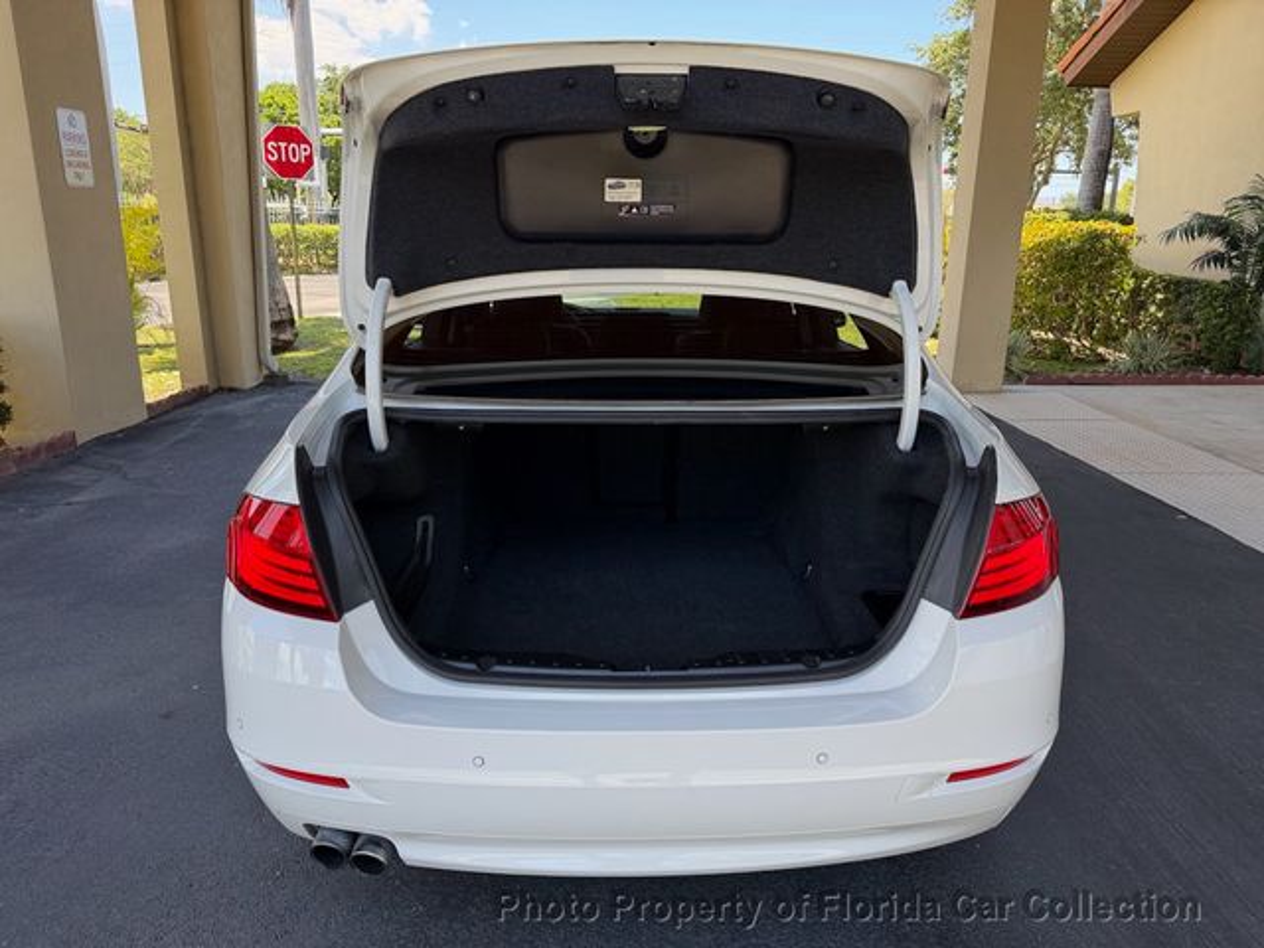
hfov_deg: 71.6
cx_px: 632
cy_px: 474
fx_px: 876
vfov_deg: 56.8
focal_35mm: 24
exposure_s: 1/532
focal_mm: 6.76
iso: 80
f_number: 1.78
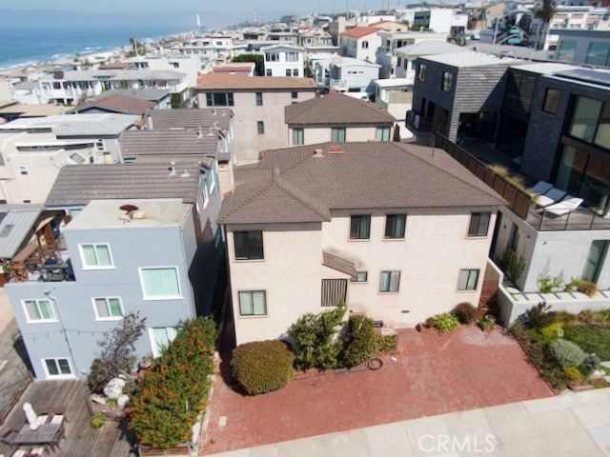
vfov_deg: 56.8
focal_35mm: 24
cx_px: 305
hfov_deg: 71.6
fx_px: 423
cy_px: 228
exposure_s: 1/1750
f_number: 2.8
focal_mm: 4.39
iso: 100
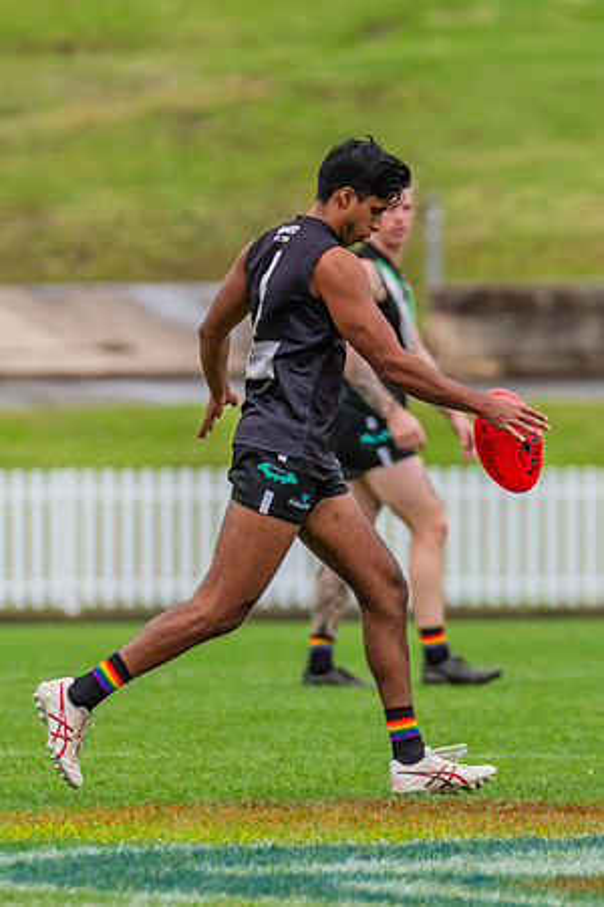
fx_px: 20642
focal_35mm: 820
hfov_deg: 1.7
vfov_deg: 2.5
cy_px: 402
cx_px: 375
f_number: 5
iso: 800
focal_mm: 360
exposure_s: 1/1000
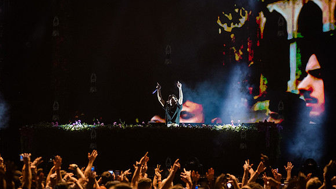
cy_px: 110
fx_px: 1265
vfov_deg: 8.5
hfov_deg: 15.1
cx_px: 168
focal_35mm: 142
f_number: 3.5
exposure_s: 1/500
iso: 6400
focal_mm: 135
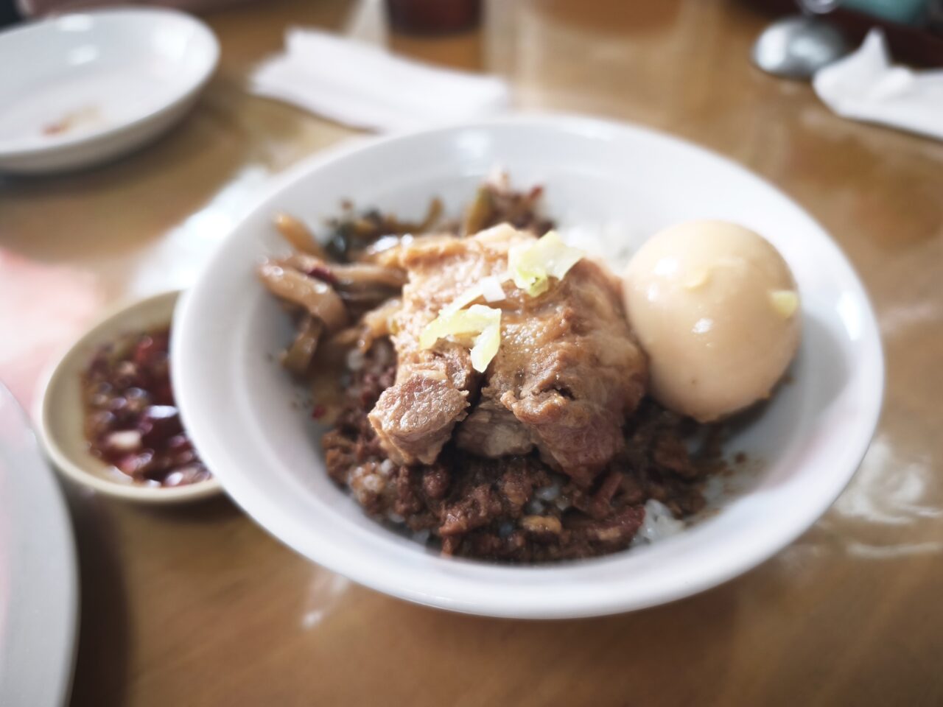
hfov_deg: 73.9
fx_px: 627
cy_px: 354
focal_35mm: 23
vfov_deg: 58.9
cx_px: 472
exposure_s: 1/99.9
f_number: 1.62
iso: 200
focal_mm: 6.45
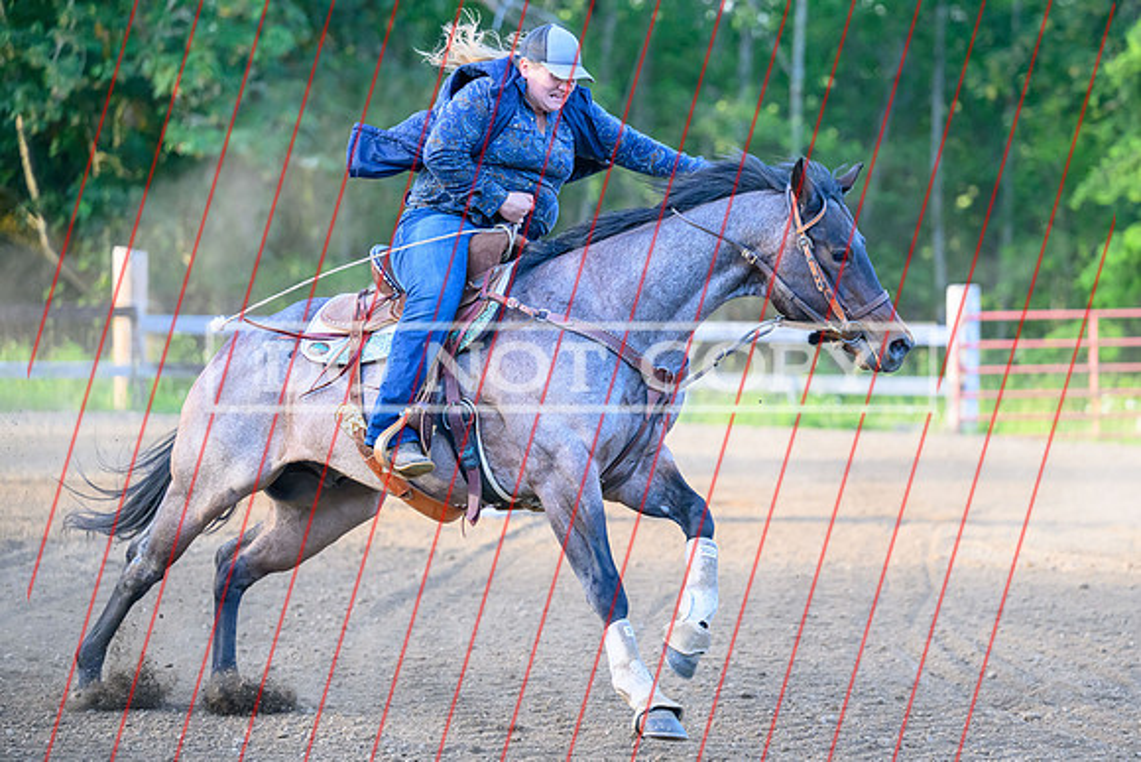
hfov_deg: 16.6
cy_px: 354
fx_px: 3909
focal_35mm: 123
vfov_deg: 11.1
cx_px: 625
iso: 3600
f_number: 2.8
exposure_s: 1/2500
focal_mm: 110
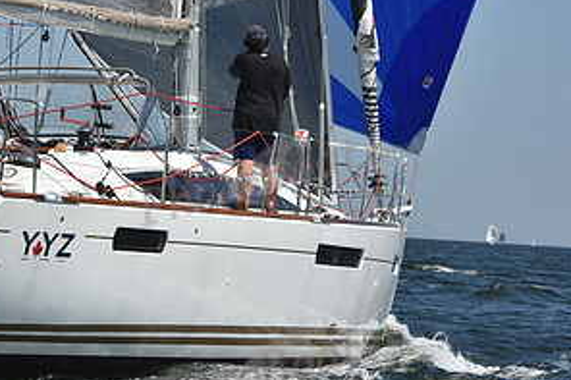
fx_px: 3107
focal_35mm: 196
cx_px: 41
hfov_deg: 10.4
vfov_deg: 7.0
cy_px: 103
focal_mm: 100
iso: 250
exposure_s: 1/1250
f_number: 9
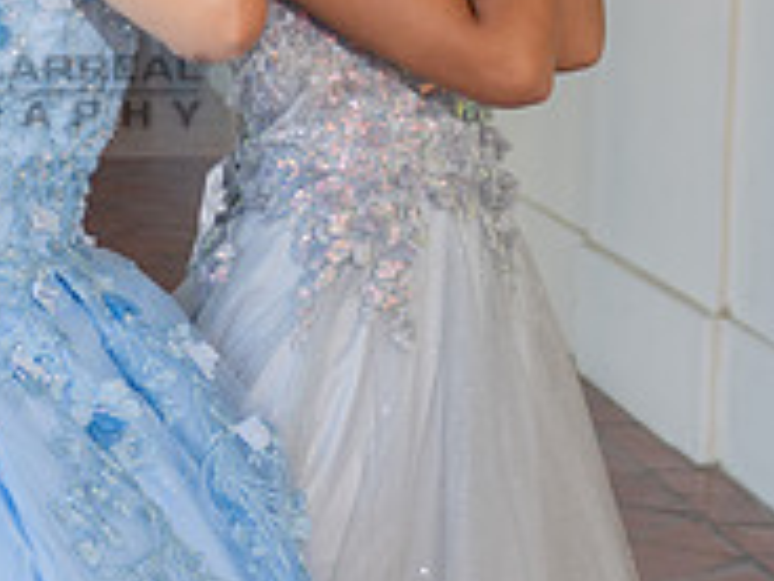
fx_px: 3153
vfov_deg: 10.5
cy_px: 402
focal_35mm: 141
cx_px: -447
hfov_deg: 13.1
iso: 200
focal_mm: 31
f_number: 3.2
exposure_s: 1/200
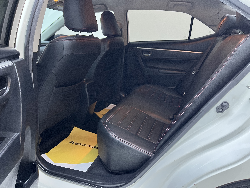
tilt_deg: -17.2
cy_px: 94
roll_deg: -1.7
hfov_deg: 67.3
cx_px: 125
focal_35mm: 26
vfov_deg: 53.1
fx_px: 188
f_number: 1.6
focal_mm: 5.1
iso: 250
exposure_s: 1/60
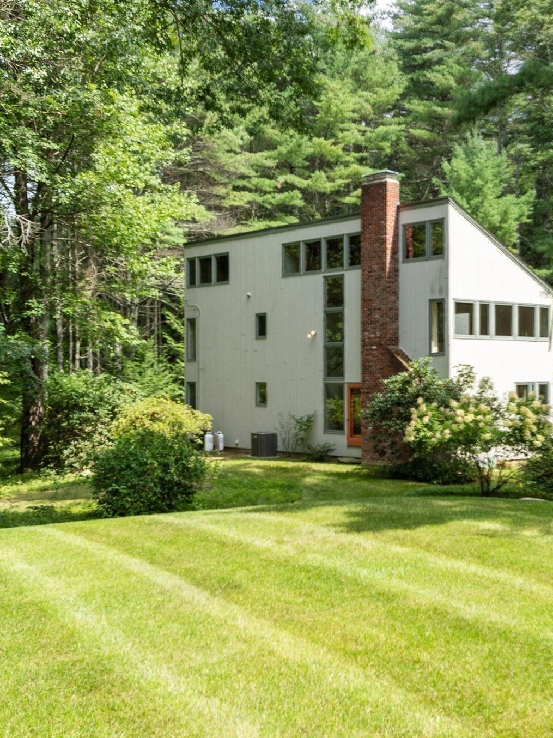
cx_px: 382
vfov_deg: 39.7
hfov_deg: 30.0
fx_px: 1023
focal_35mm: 48
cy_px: 371
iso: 160
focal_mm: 22
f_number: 8
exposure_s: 1/125
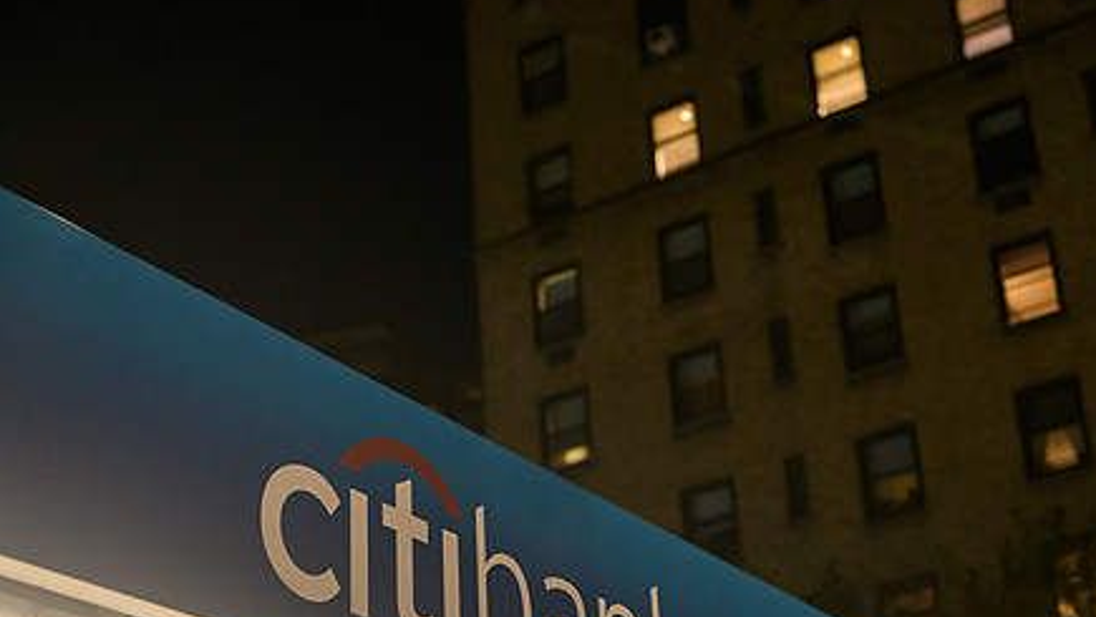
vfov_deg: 17.9
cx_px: 688
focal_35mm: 67
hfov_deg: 31.3
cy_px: 447
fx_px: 1948
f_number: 3.2
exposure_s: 1/50
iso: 1250
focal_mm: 48
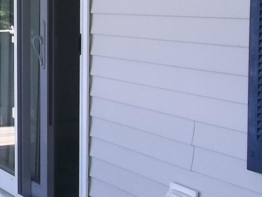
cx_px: -139
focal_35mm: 102
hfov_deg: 17.2
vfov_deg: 14.5
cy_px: 88
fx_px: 772
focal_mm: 4.9
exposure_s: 1/60
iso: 80
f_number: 3.5
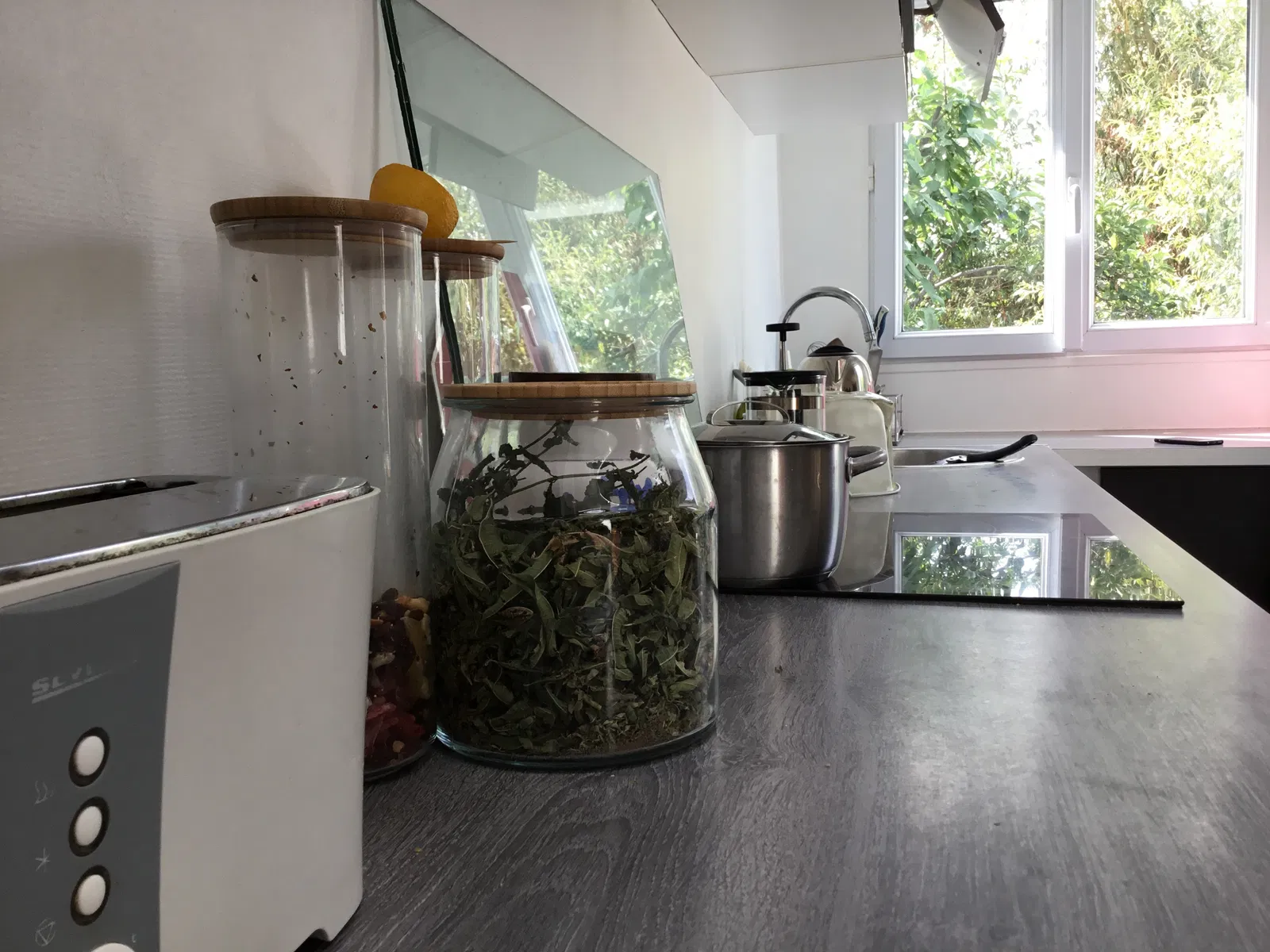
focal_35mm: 31
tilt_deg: -5.9
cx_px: 635
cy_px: 476
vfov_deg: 45.4
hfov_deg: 58.4
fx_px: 1137
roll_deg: +1.5
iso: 25
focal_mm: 3.3
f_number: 2.4
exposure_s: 1/100
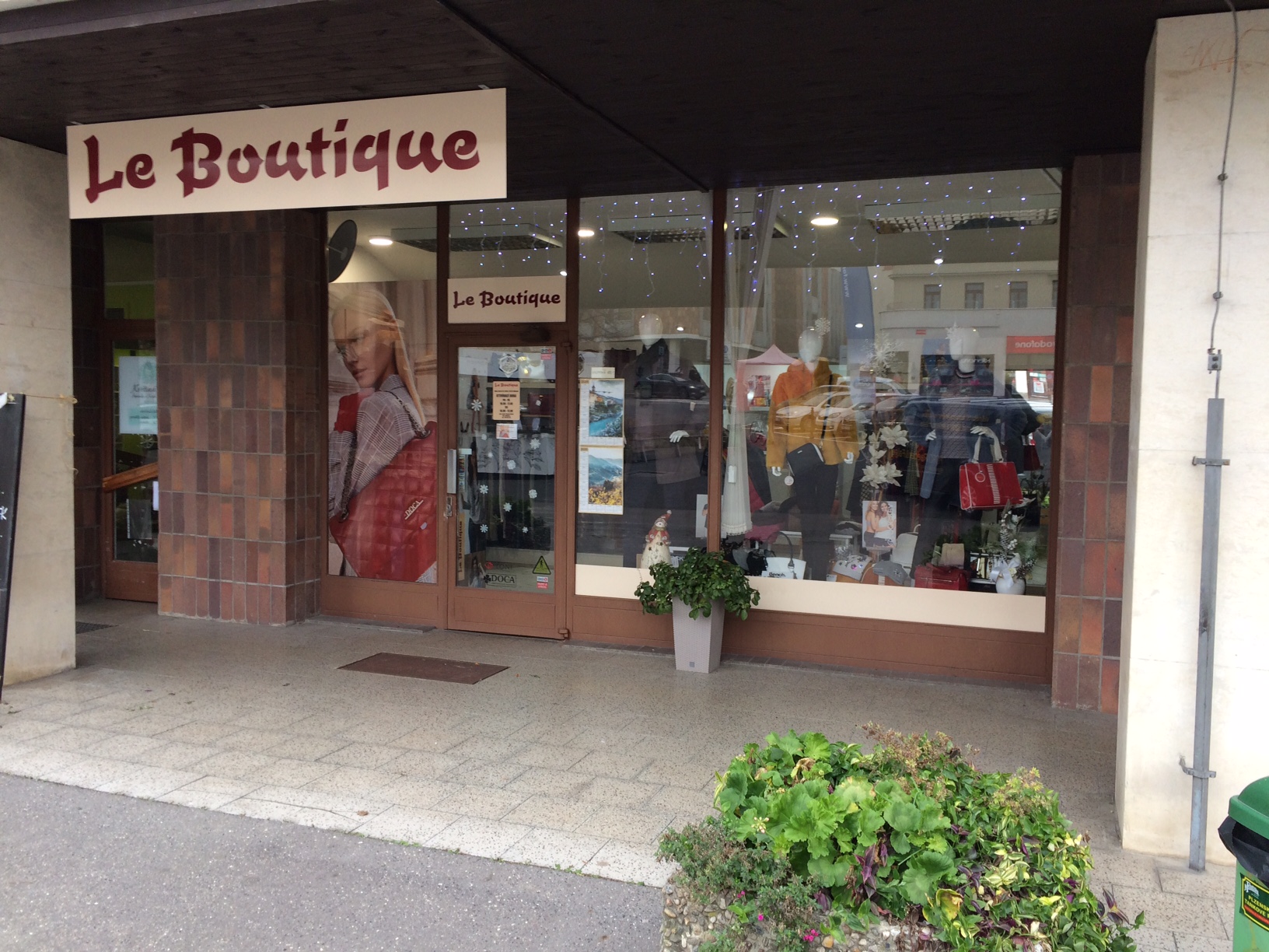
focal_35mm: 29
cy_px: 476
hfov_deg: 61.7
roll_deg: -1.8
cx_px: 634
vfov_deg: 48.2
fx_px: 1063
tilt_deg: -2.4
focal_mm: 4.15
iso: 50
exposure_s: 1/50
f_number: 2.2
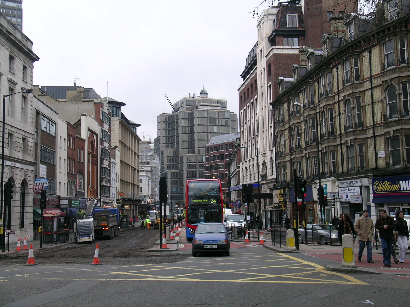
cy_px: 154
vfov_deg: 29.1
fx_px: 592
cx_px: 205
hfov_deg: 38.2
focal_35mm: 50
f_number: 3.8
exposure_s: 1/68.7
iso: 50
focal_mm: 10.3
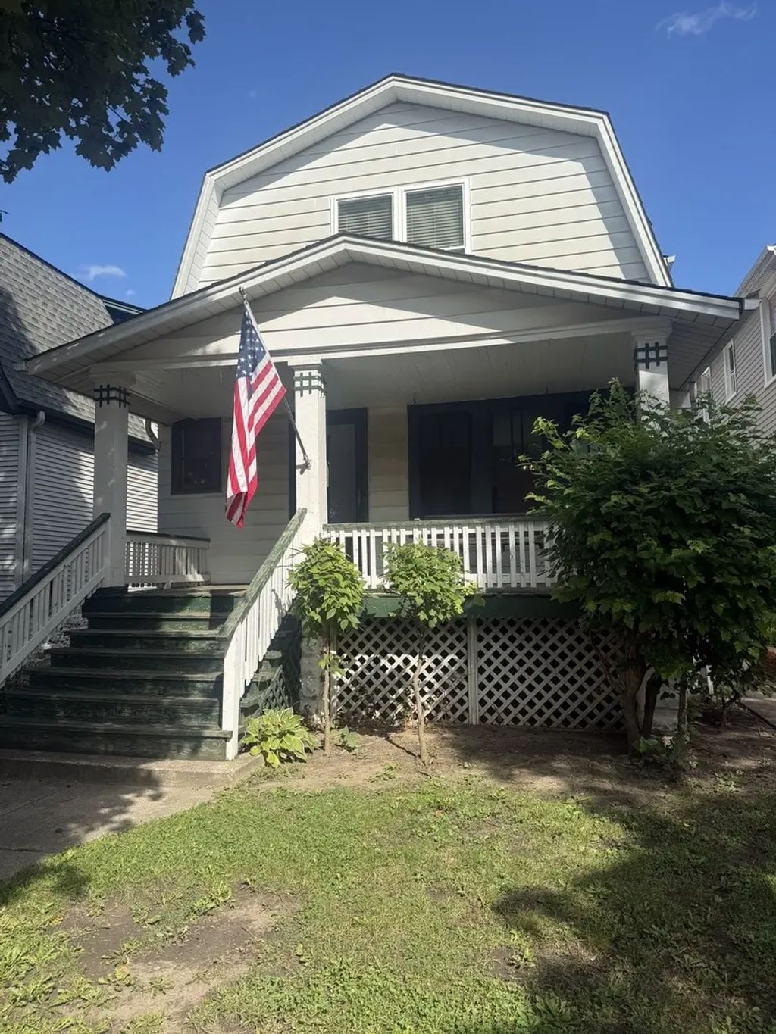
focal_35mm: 24
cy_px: 517
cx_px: 388
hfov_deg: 56.8
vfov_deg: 71.6
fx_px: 717
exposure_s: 1/3145
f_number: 1.78
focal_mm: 6.76
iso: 80
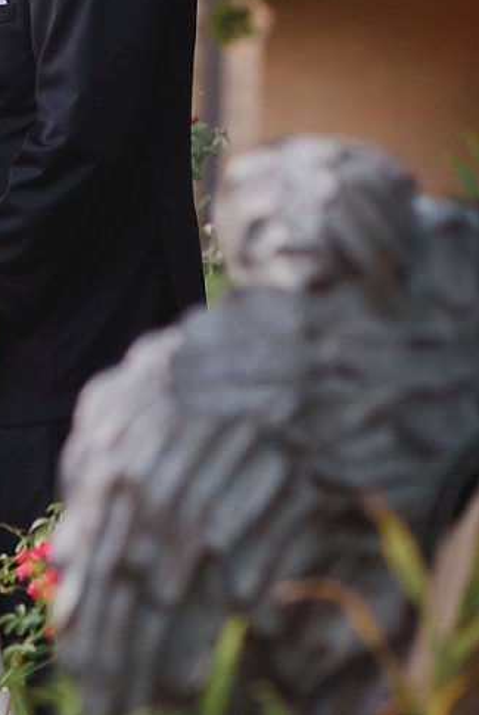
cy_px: 83
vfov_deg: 10.2
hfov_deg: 6.8
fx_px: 3997
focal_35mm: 201
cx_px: -60
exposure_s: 1/640
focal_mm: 85
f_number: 2.2
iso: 2000
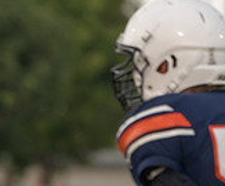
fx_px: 9425
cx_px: -103
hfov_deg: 1.4
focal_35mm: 1396
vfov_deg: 1.1
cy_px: 310
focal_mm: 327
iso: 640
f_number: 5.6
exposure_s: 1/500
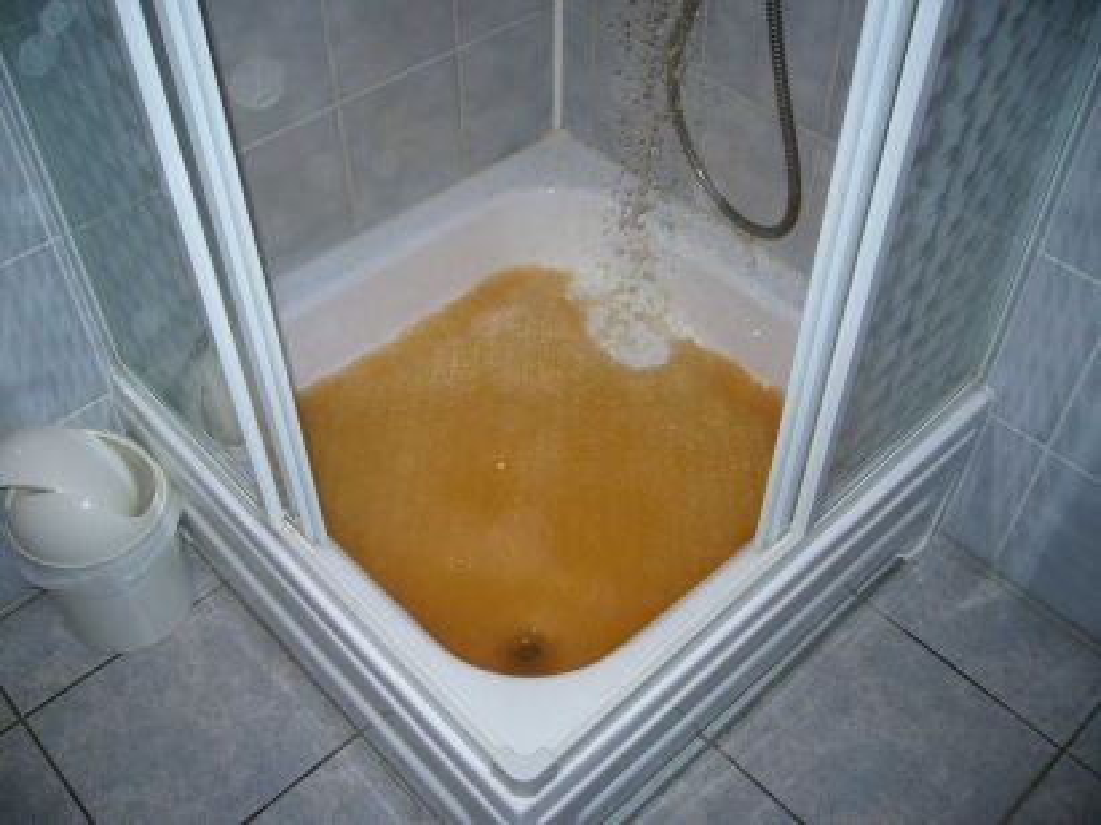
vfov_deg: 40.7
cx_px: 550
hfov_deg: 52.6
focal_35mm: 35
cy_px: 412
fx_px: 1113
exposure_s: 1/60
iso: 100
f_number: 2.8
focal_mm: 5.8
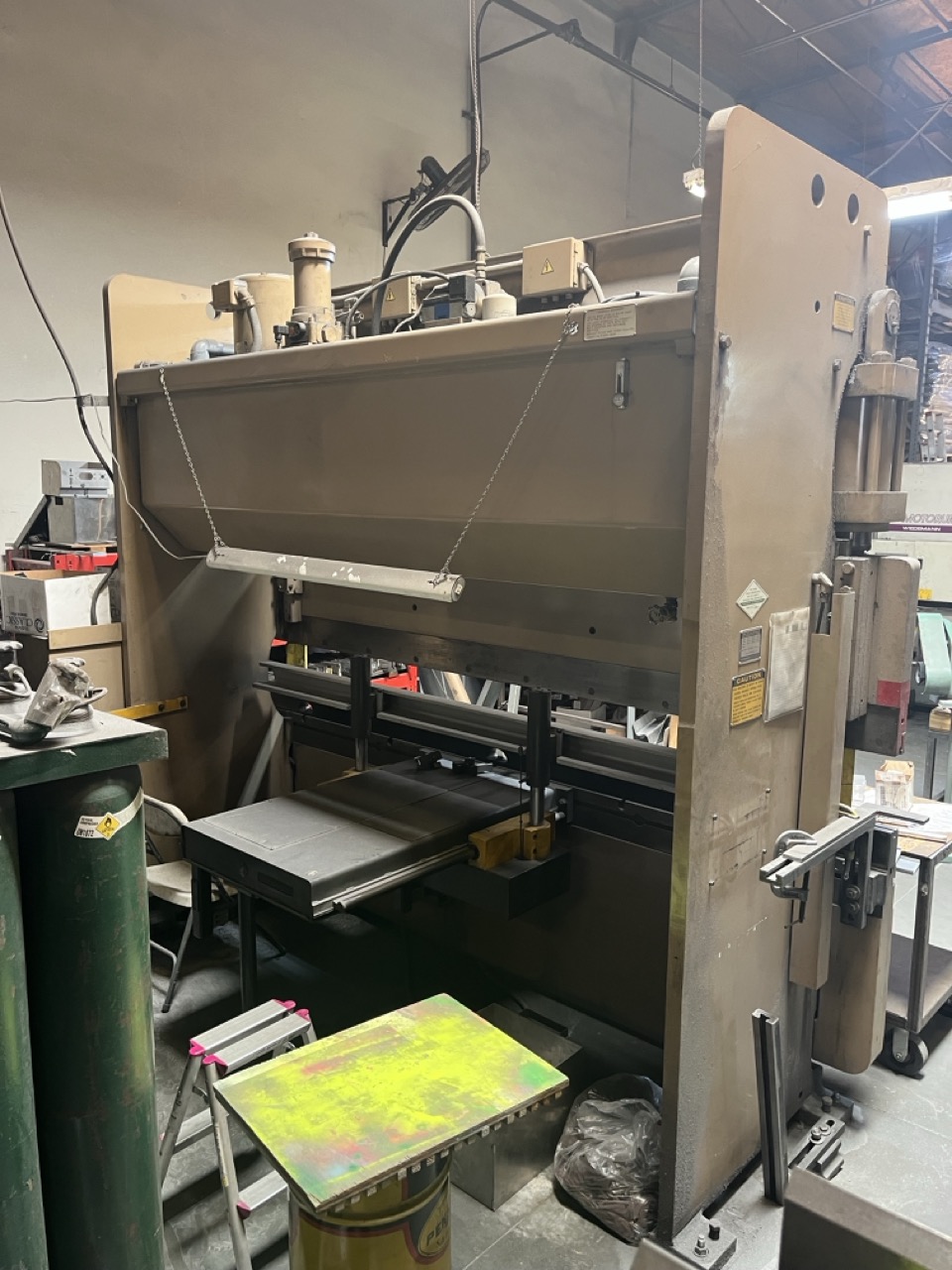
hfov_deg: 53.1
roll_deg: -0.3
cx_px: 476
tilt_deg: -8.0
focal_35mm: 26
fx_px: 953
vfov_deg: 67.3
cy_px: 635
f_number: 1.6
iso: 200
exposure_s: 1/60
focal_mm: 5.1
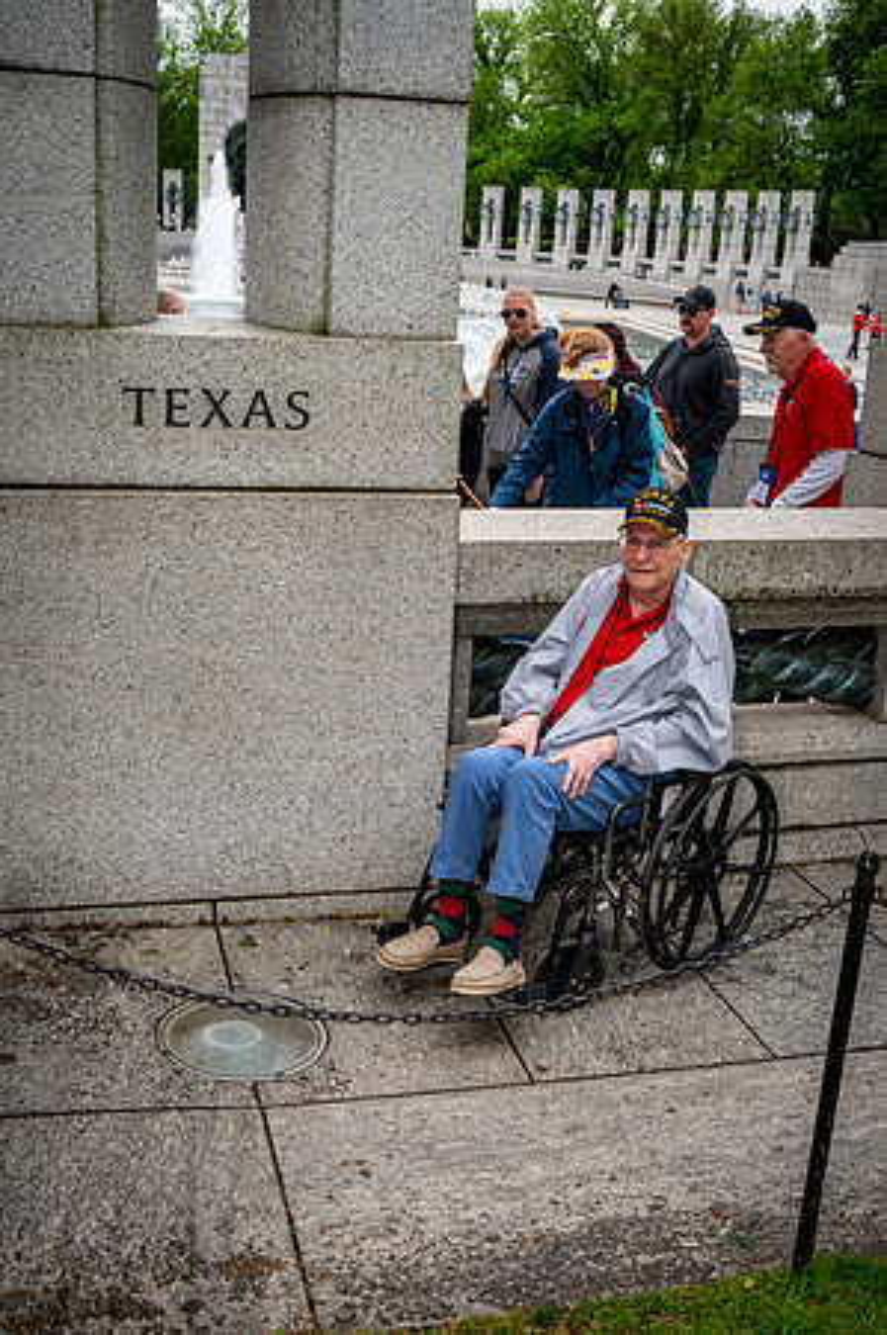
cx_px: 444
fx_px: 1482
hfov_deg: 33.3
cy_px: 668
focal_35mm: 40
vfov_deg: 48.5
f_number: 8
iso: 1250
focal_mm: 40
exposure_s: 1/640
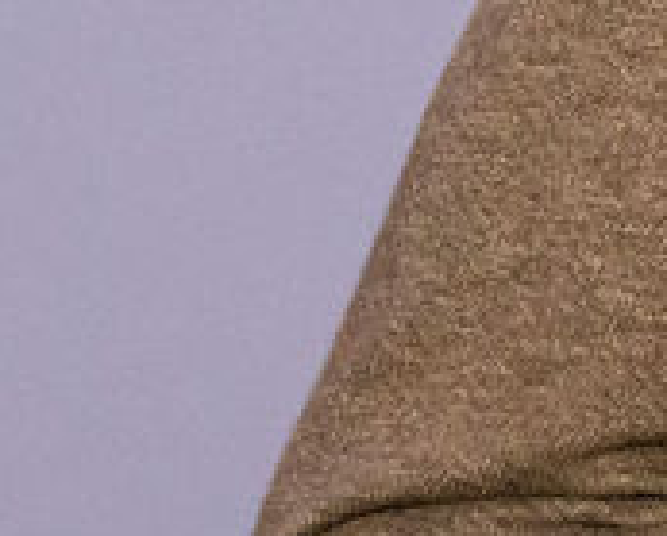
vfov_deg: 4.1
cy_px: -50
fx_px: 7435
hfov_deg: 5.0
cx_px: 1601
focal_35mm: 376
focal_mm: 41
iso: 3200
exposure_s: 1/250
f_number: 3.5
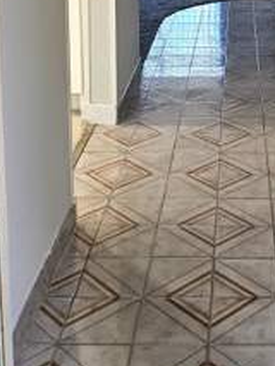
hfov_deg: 20.9
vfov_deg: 26.2
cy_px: -26
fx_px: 730
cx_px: 241
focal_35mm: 69
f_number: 1.7
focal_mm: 6.3
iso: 125
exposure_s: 1/120
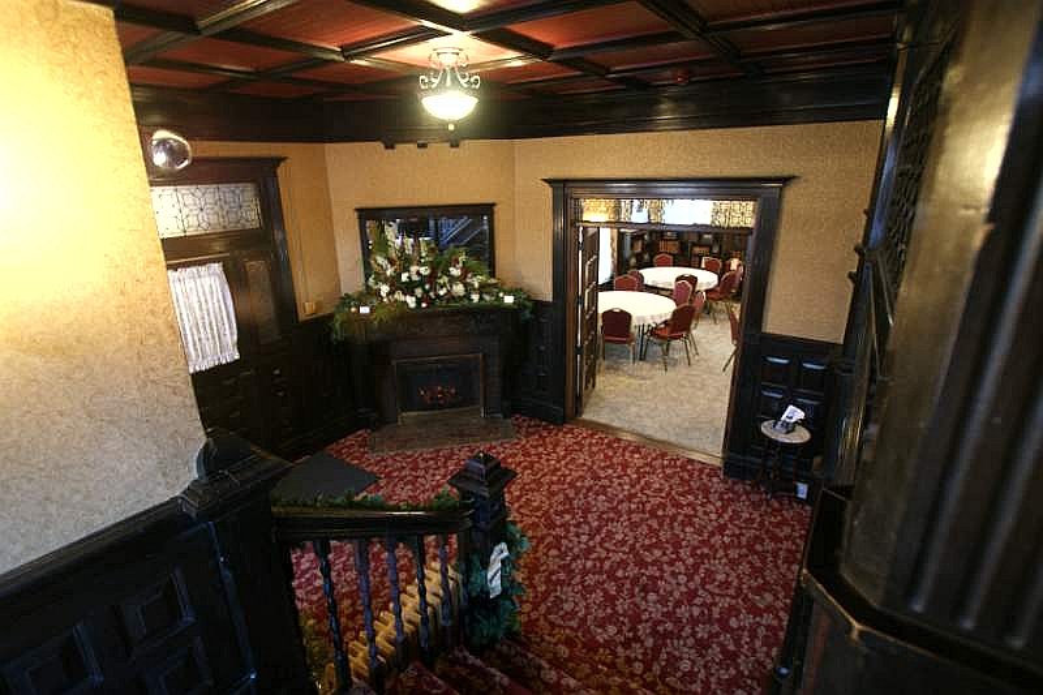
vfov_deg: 72.0
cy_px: 348
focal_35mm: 16
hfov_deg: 95.0
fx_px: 478
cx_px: 522
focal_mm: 11
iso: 400
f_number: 4.5
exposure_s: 1/4
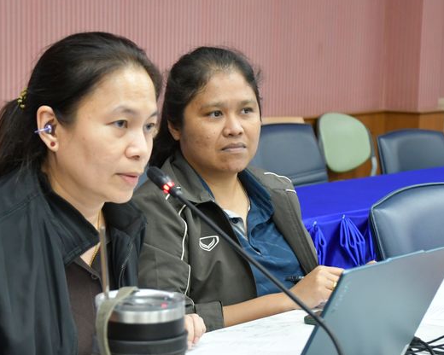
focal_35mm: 111
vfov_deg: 13.9
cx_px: 202
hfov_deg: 17.3
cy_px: 201
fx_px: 1459
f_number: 4.2
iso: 1600
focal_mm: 40
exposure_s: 1/125
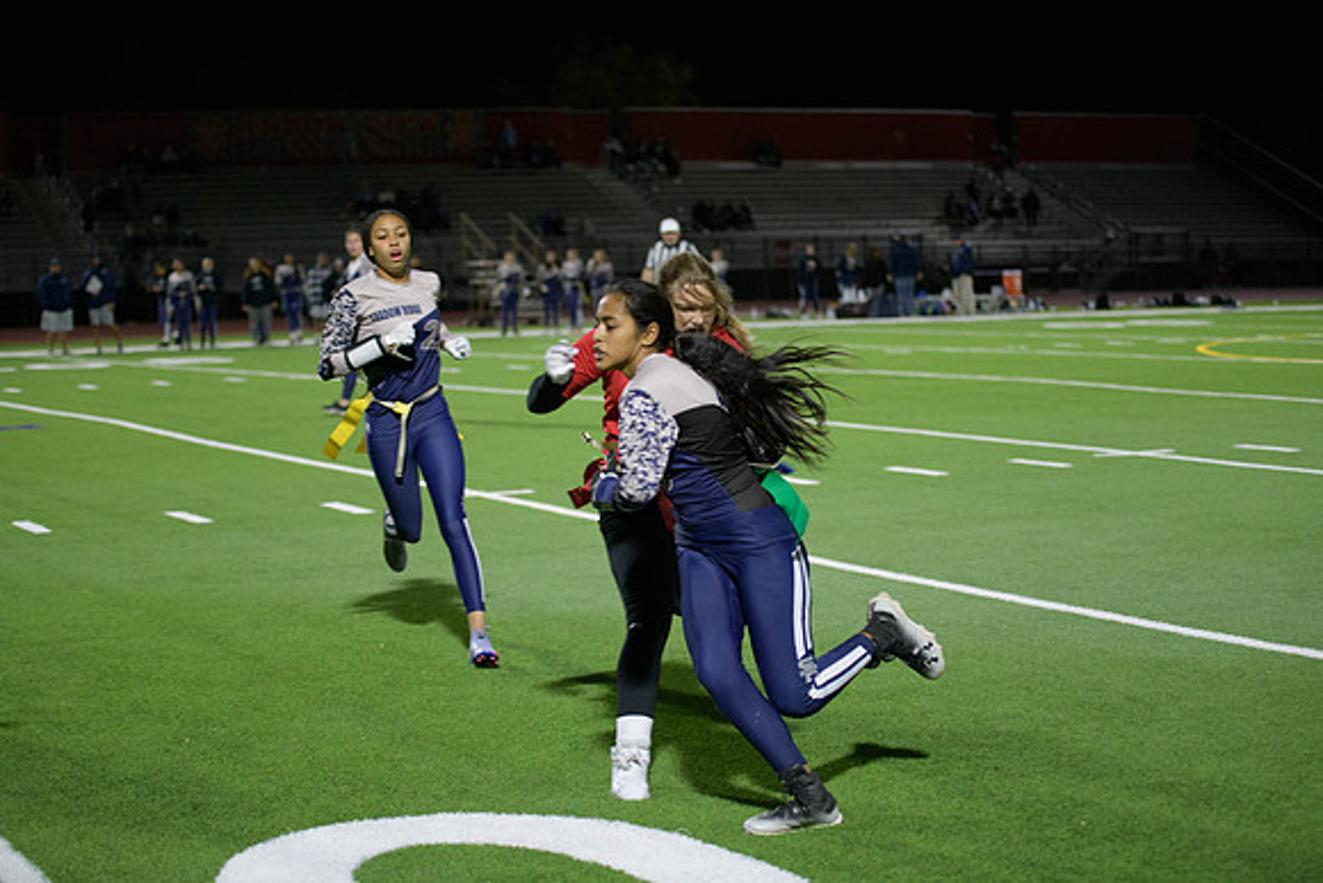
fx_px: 2573
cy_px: 442
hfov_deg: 28.8
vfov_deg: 19.5
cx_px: 662
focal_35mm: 70
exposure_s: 1/640
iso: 2800
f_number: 2.8
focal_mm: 70
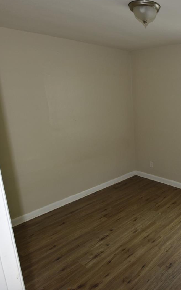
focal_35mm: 28
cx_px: 172
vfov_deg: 66.5
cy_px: 144
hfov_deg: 40.2
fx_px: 221
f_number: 5.6
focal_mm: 18
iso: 800
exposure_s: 1/125
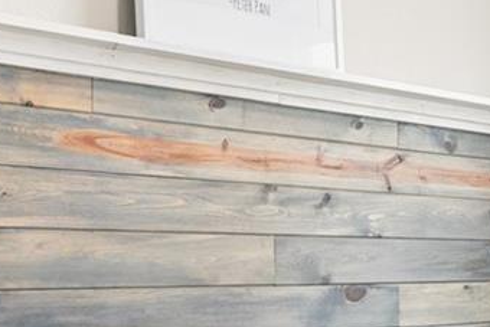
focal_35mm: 80
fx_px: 1089
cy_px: 269
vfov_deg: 16.9
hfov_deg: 21.6
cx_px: 716
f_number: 8
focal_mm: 17
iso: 400
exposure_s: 1/3
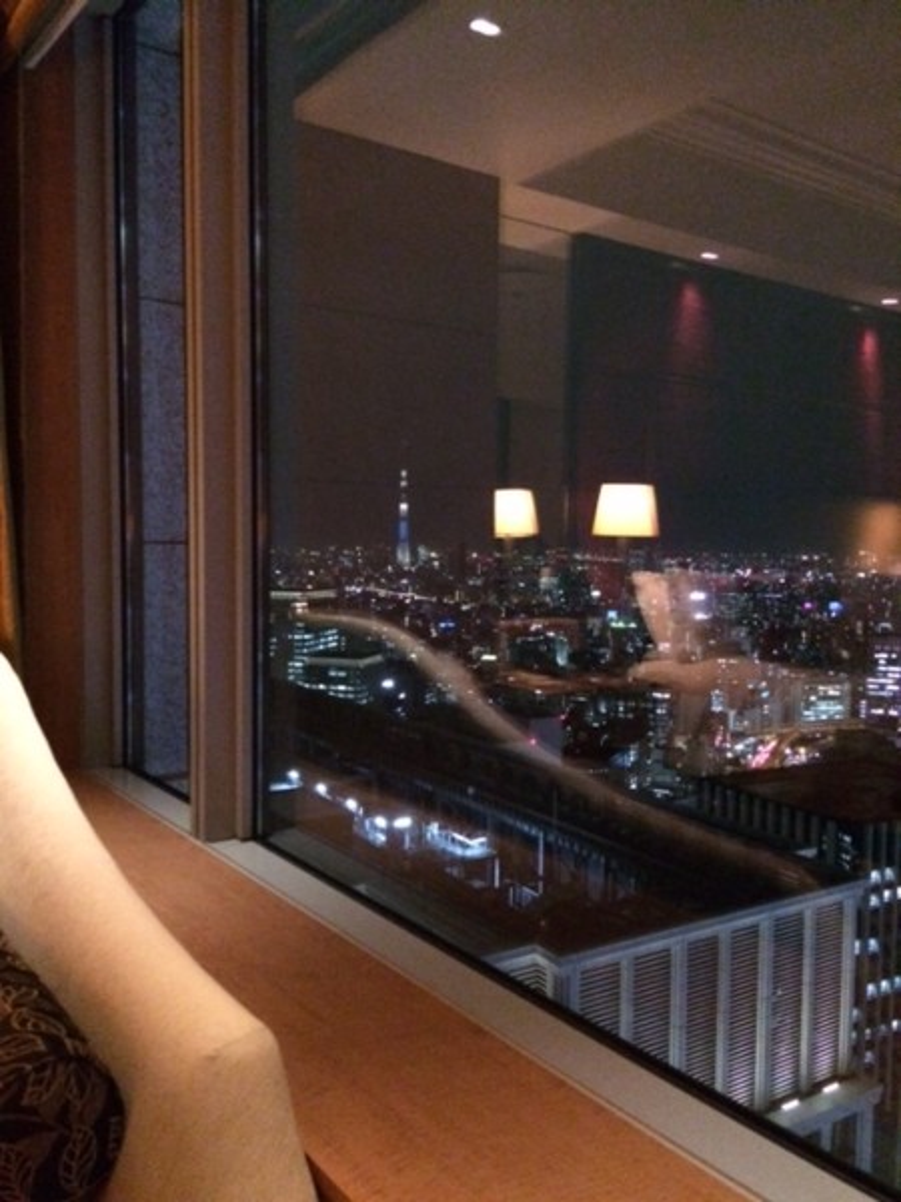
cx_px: 450
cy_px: 601
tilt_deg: -4.2
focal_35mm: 29
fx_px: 1006
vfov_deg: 61.7
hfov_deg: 48.2
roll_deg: +0.2
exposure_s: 1/15
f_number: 2.2
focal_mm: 4.15
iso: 800
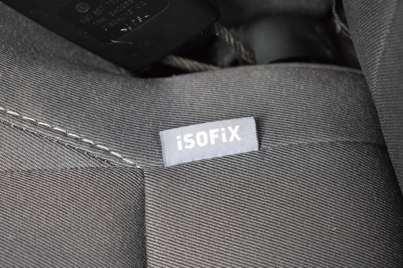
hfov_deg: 24.6
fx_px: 923
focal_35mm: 82
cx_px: 202
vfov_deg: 16.5
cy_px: 134
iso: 3600
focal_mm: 55
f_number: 5.6
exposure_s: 1/60
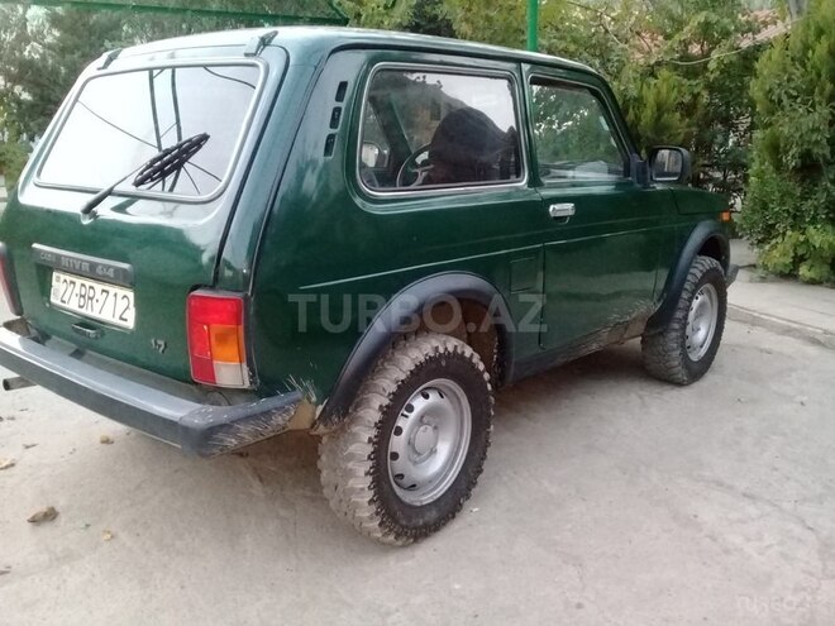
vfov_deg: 45.4
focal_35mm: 31
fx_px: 748
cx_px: 418
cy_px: 313
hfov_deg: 58.4
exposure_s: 1/33
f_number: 2.2
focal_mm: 3.3
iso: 400
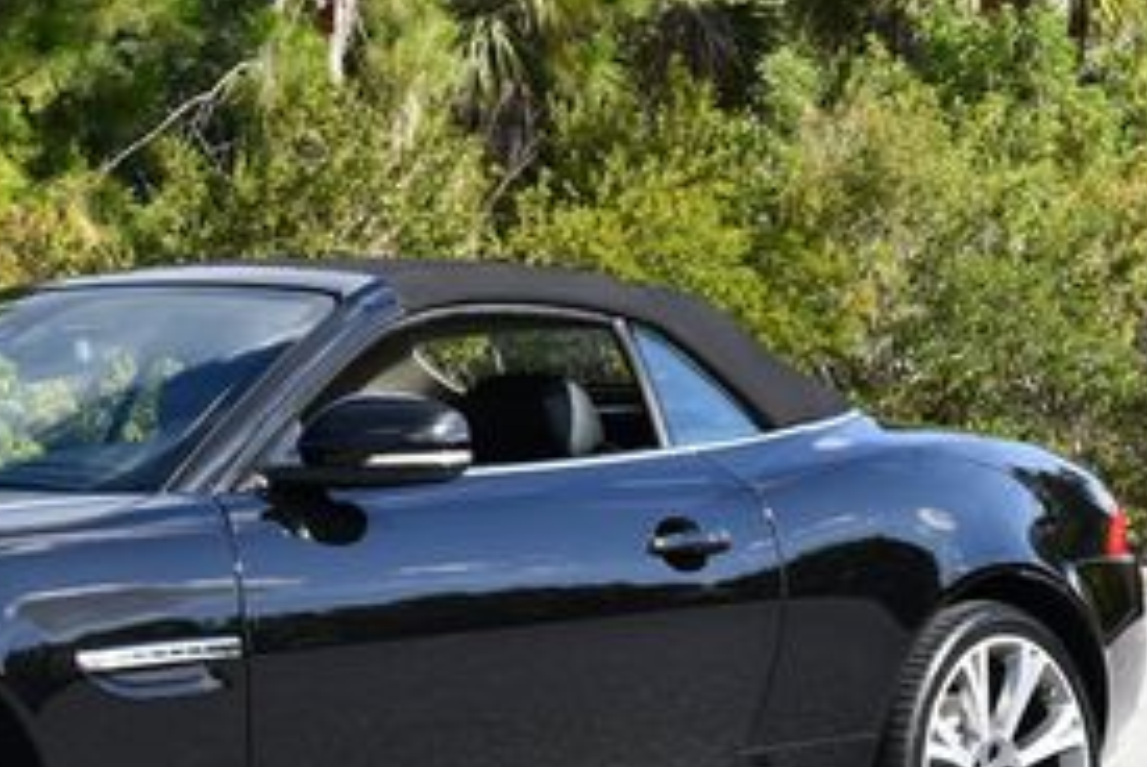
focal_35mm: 121
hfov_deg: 16.6
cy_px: 467
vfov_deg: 11.4
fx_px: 3859
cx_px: 0
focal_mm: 26
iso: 200
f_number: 7.1
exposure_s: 1/250
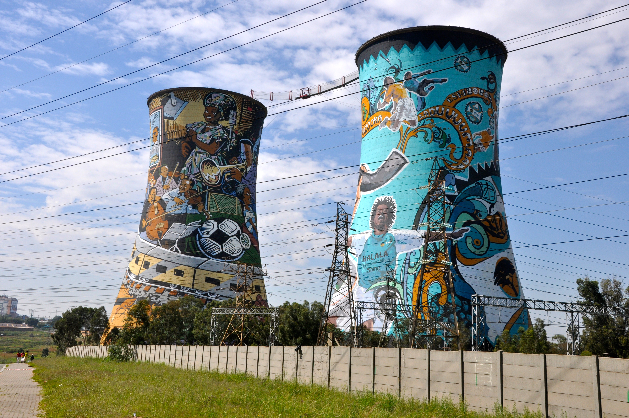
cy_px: 209
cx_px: 314
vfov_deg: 34.1
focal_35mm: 39
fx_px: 681
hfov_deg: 49.6
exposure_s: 1/640
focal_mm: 26
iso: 400
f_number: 14
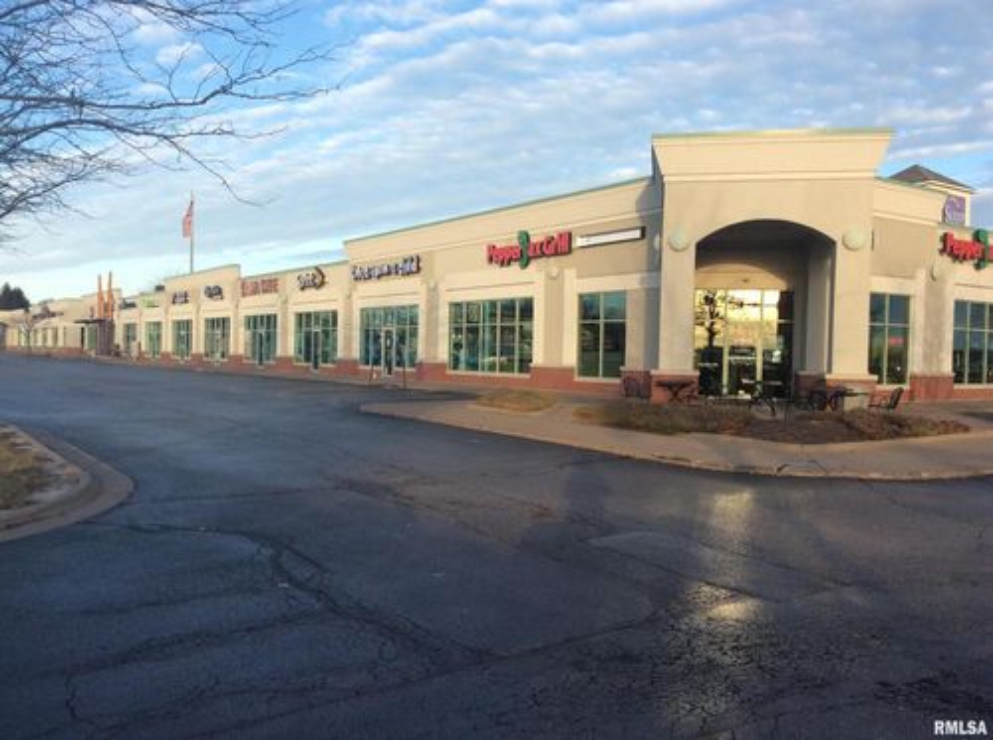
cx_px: 496
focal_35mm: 32
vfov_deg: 44.0
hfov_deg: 56.9
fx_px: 916
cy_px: 370
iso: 32
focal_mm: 3.3
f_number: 2.4
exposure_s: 1/469
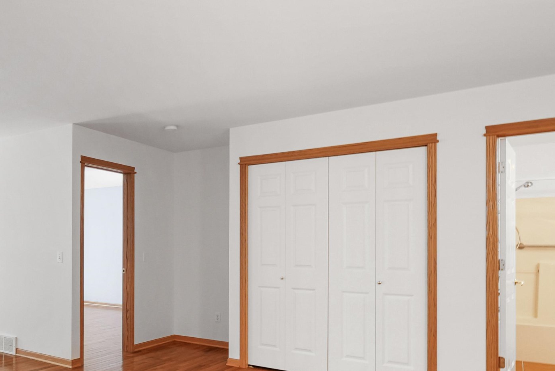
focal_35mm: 31
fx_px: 478
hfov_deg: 54.0
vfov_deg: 41.9
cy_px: 242
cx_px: 75
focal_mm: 14
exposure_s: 1/2
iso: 2000
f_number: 10
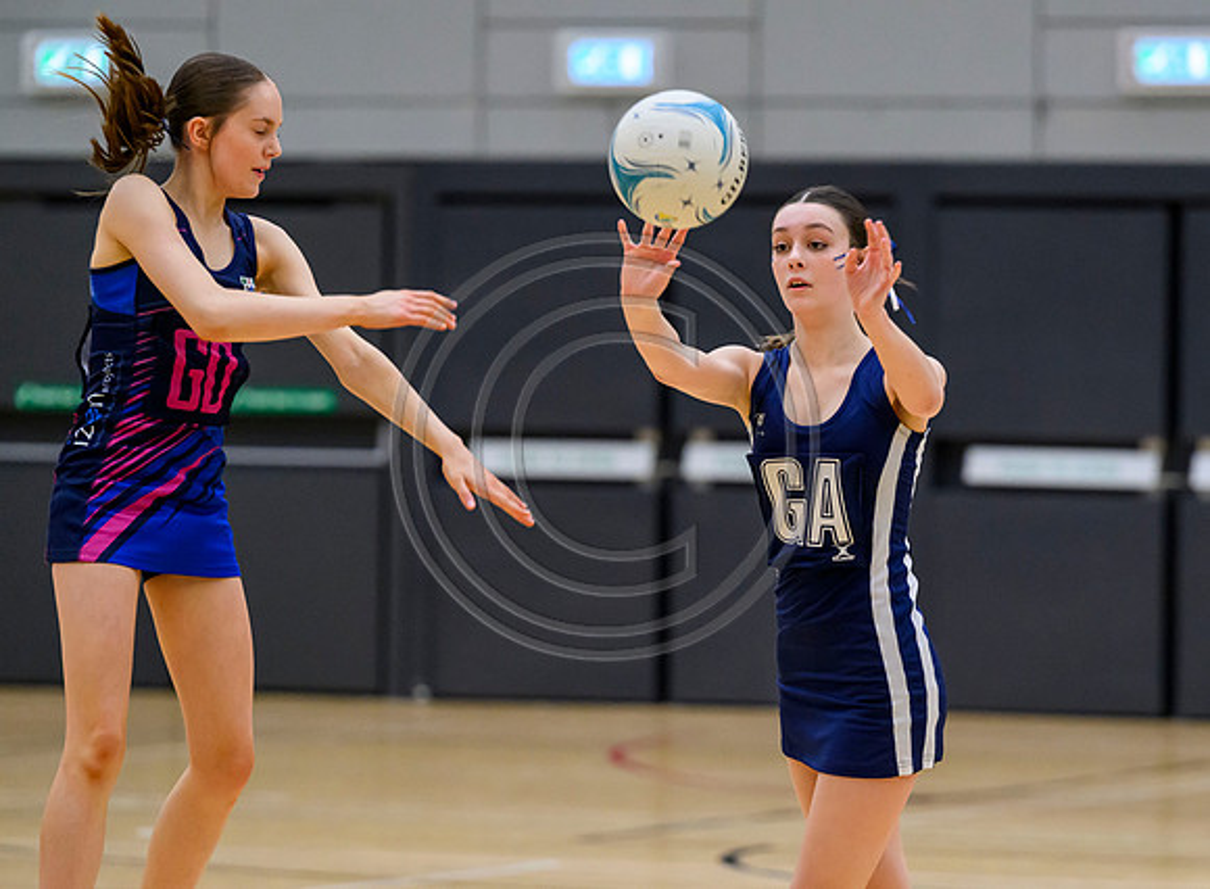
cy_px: 535
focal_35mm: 257
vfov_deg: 5.7
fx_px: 8925
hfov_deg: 7.8
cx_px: 803
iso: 6400
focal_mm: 200
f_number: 3.5
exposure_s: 1/800
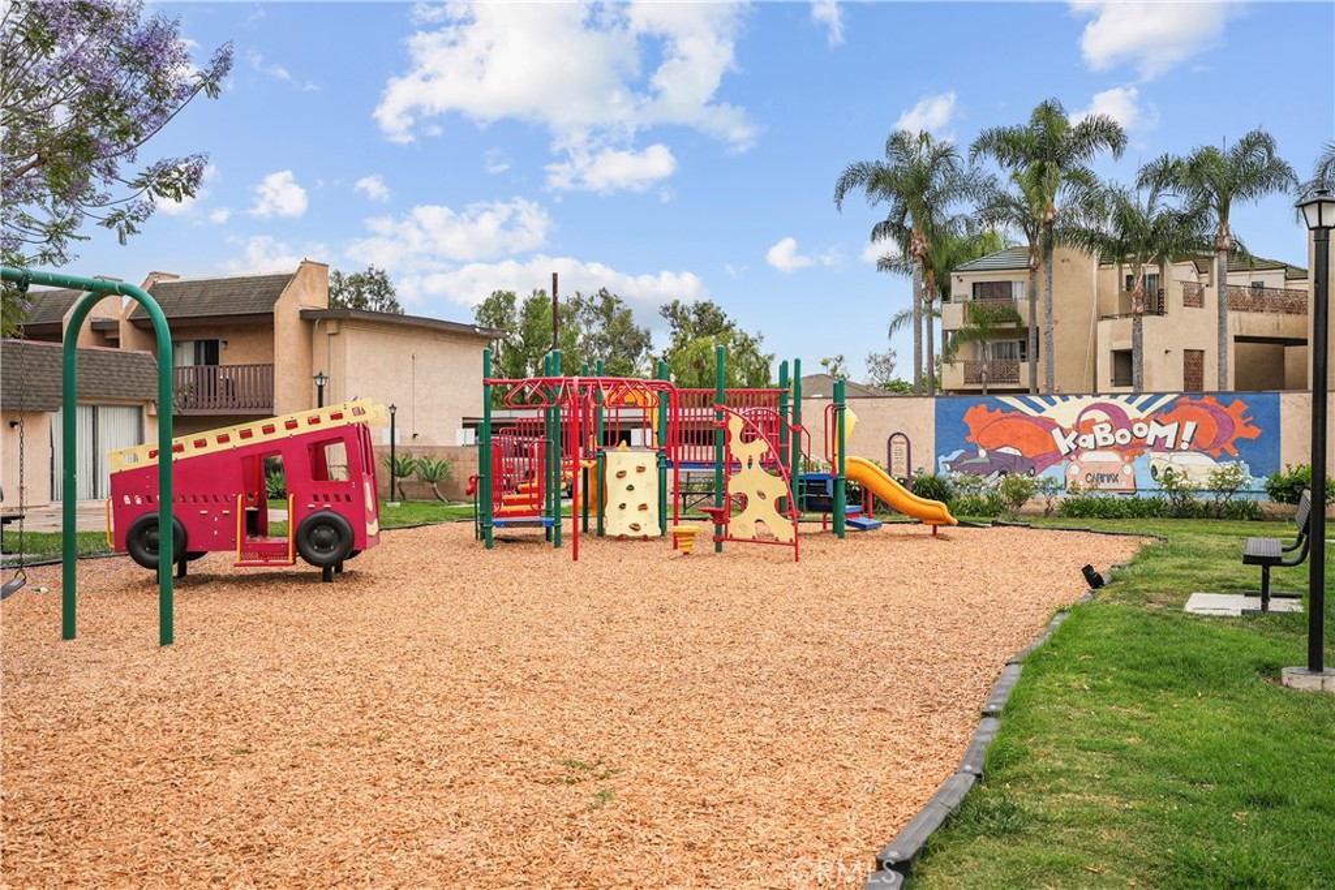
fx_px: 1298
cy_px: 445
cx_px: 668
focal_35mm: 35
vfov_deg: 37.9
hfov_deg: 54.4
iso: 100
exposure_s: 1/200
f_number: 5
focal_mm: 35
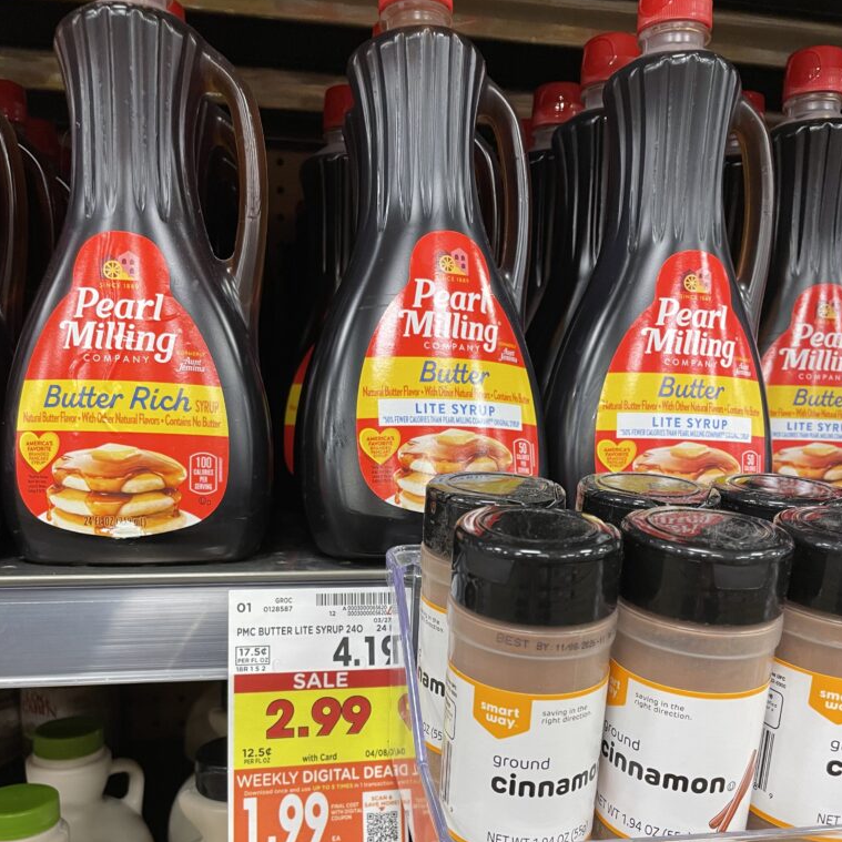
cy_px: 525
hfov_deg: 52.5
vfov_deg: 52.0
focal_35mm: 31
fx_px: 853
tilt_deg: -9.3
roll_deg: -0.9
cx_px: 422
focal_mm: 4.2
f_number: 1.6
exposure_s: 1/60
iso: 100
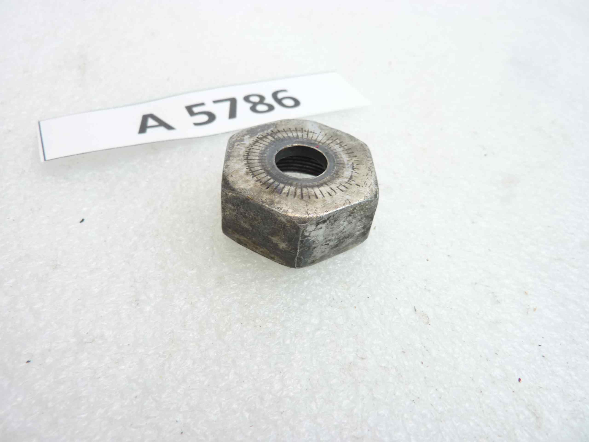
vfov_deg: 54.9
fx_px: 425
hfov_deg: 69.4
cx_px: 294
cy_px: 221
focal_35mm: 25
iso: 80
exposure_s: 1/20
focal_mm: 4.1
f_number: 3.3
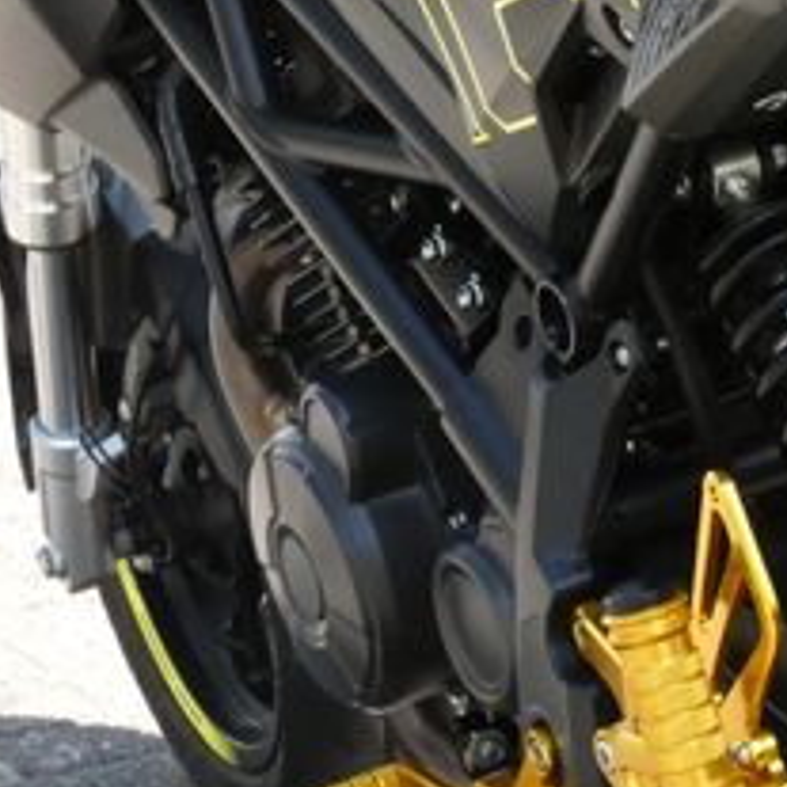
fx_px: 3241
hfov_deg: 13.5
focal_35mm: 126
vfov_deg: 13.8
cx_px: 901
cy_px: 376
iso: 800
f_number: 5
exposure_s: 1/800
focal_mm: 8.2
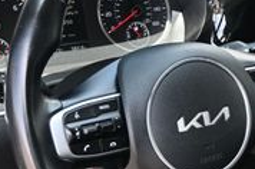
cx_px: 221
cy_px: 182
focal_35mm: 108
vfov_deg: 12.4
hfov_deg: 18.7
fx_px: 764
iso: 500
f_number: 3.8
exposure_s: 1/125
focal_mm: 20
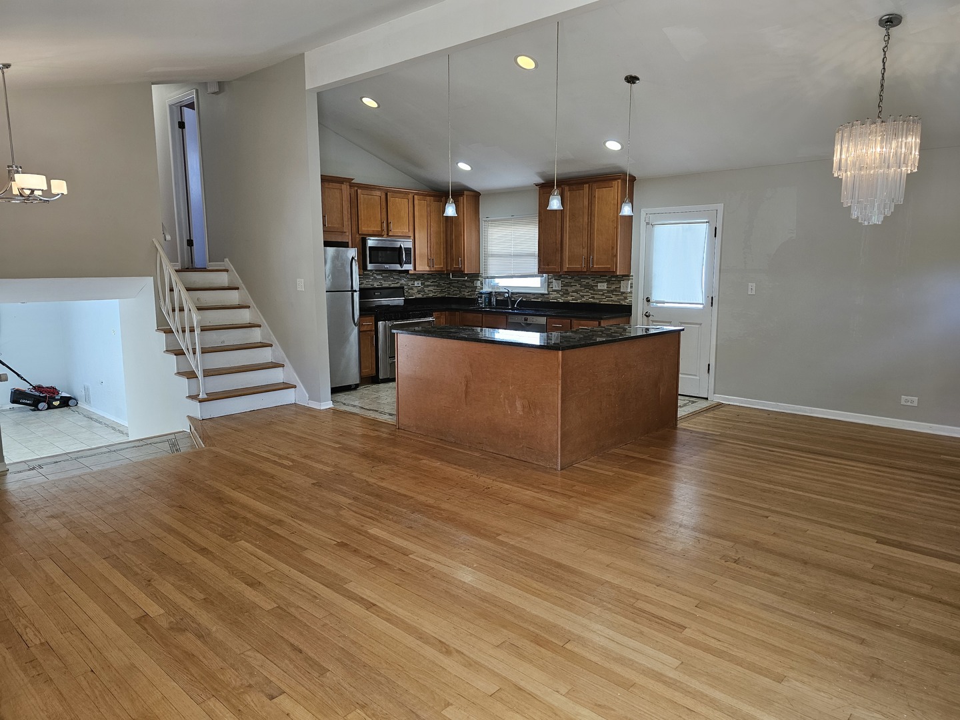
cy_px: 360
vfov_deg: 58.9
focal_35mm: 23
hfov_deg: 73.9
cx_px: 480
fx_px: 638
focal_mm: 6.3
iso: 100
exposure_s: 1/120
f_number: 1.7
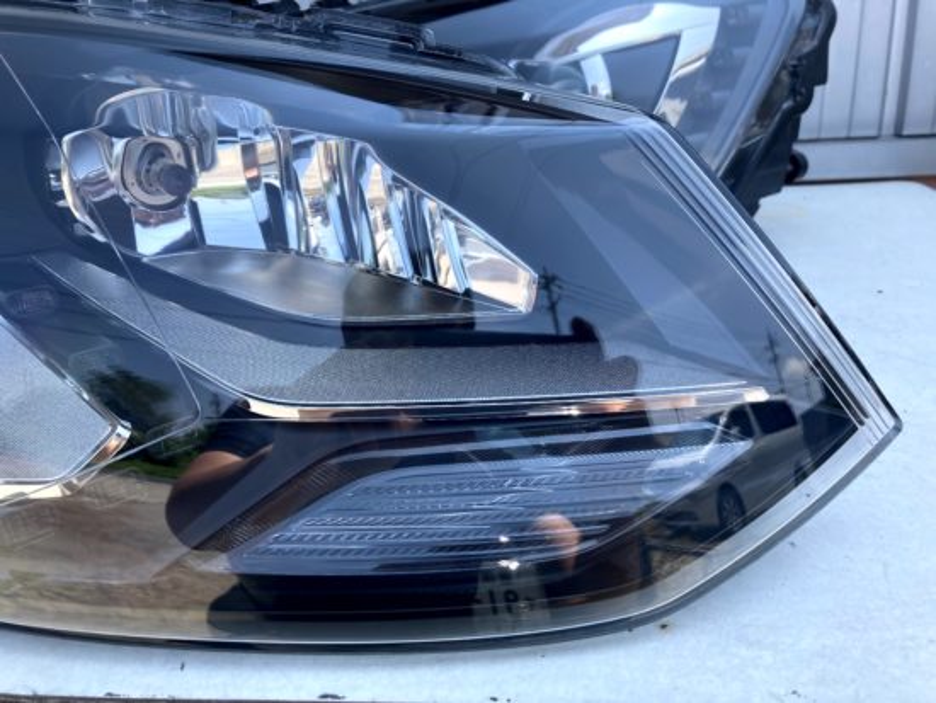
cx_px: 468
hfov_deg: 63.4
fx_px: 757
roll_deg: +3.2
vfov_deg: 49.8
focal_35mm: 28
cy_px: 352
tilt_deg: -19.1
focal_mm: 3.99
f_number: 1.8
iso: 20
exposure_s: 1/695
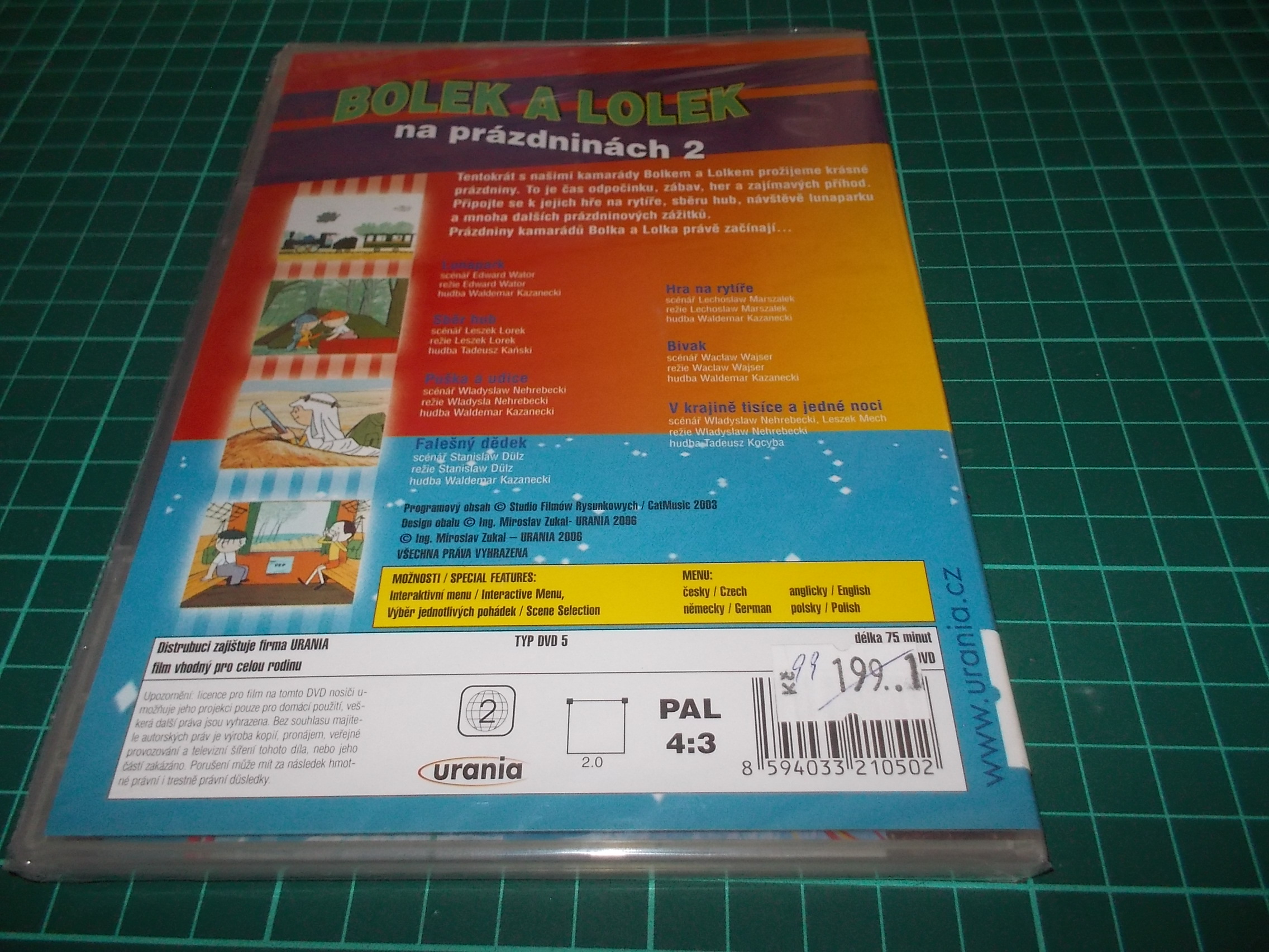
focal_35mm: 29
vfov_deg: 48.2
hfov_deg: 61.7
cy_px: 476
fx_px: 1063
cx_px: 634
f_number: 3.3
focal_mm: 4.1
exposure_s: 1/30
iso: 200
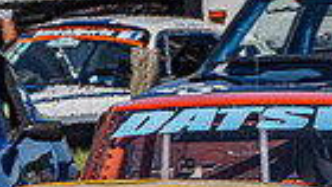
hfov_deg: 0.7
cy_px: 348
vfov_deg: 0.4
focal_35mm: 3116
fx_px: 27452
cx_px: 295
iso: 400
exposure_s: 1/640
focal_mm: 300
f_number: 13
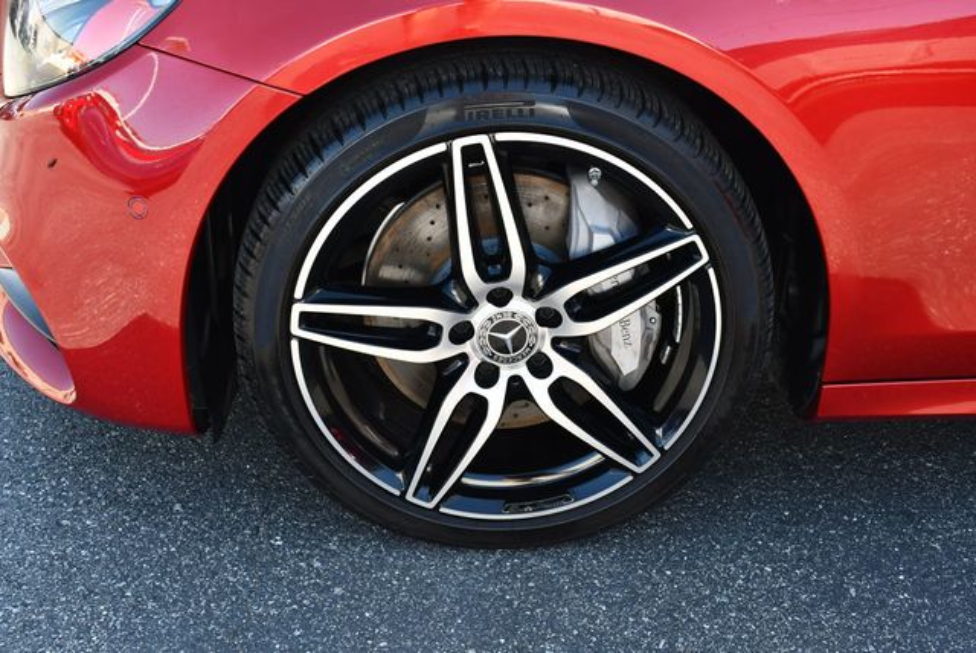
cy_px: 326
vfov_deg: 30.6
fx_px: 1194
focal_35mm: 44
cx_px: 488
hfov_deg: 44.5
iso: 400
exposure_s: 1/250
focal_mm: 22
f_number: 5.6
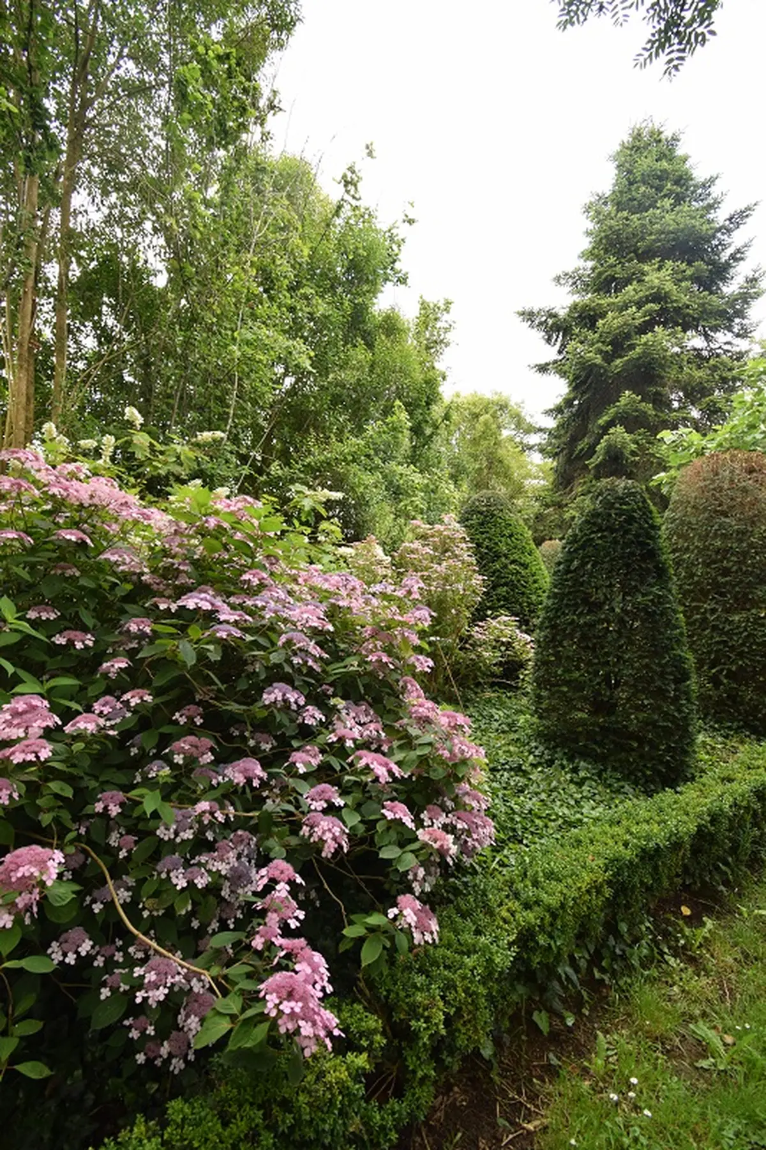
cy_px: 575
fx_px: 479
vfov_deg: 100.4
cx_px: 383
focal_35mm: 15
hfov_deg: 77.3
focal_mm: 10
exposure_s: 1/160
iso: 400
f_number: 6.3
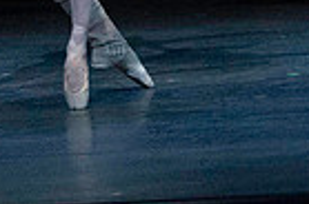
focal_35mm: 837
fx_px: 7168
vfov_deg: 1.6
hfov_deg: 2.5
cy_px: -196
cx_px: 131
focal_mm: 200
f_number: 5
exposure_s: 1/400
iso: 25600
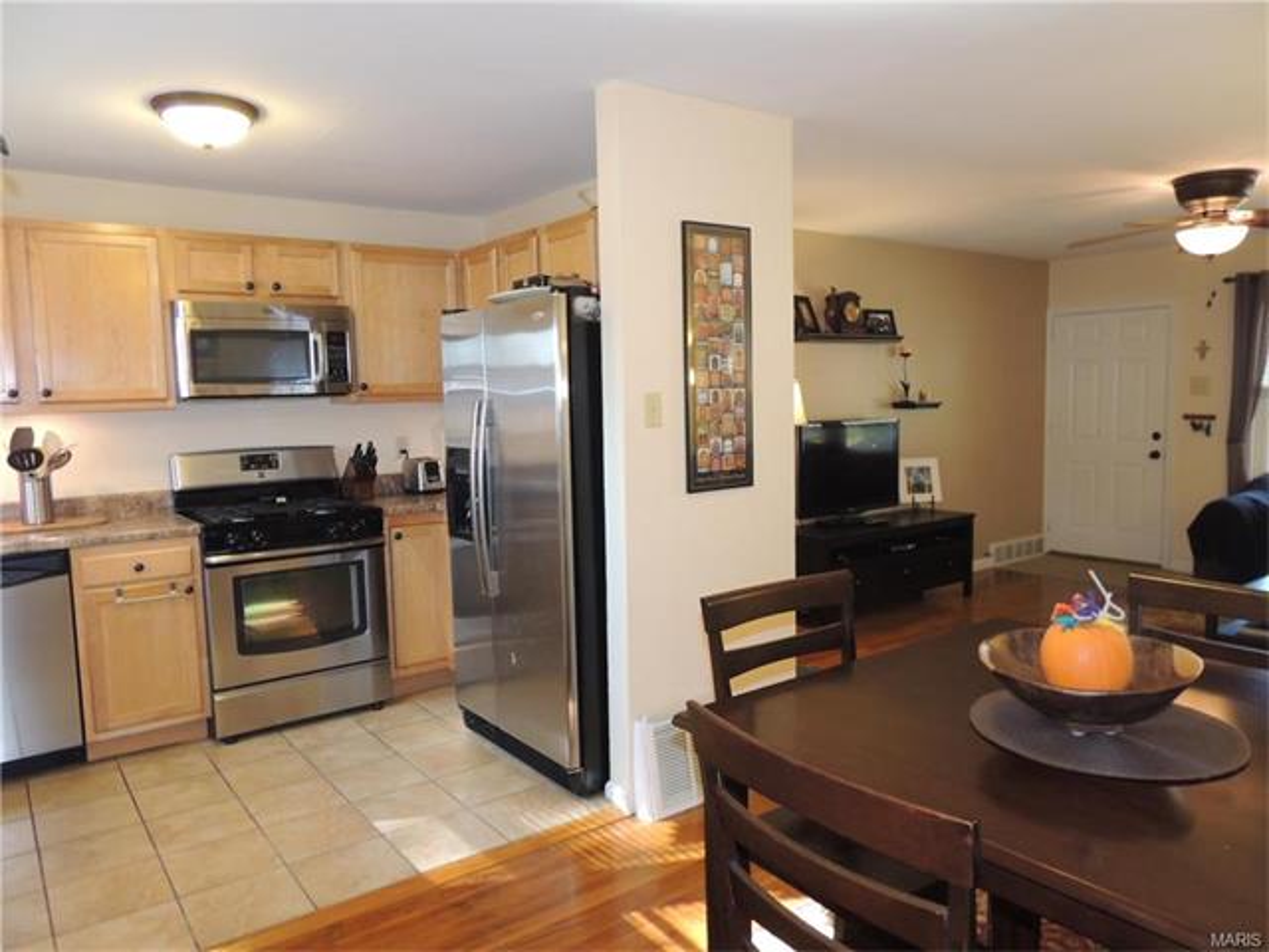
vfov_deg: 56.8
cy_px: 476
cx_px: 634
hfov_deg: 71.6
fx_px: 880
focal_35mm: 24
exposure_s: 1/40
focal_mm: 4.3
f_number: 3
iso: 320
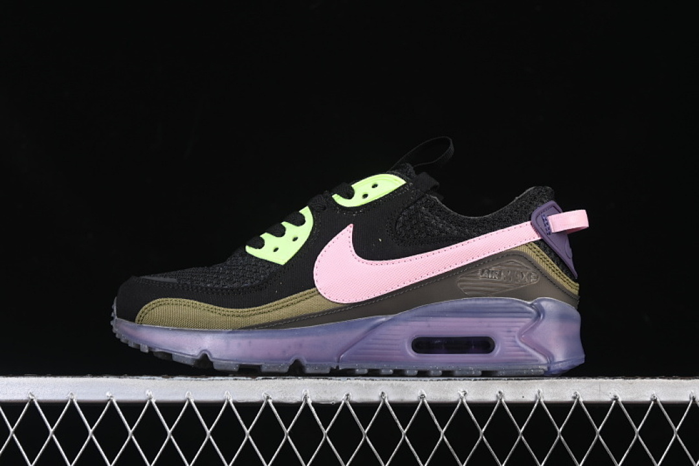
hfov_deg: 27.0
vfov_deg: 18.2
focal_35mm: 75
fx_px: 1456
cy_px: 233
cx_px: 350
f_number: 6.3
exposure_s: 1/60
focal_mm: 50
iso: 160
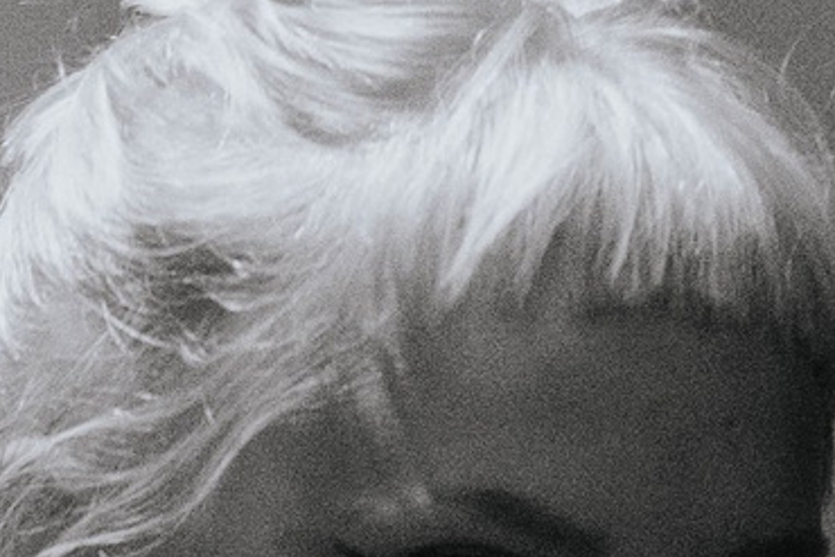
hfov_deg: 5.7
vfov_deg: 3.8
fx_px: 8446
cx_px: 519
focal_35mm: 364
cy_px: 514
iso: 4000
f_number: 3.5
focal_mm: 50
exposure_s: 1/125
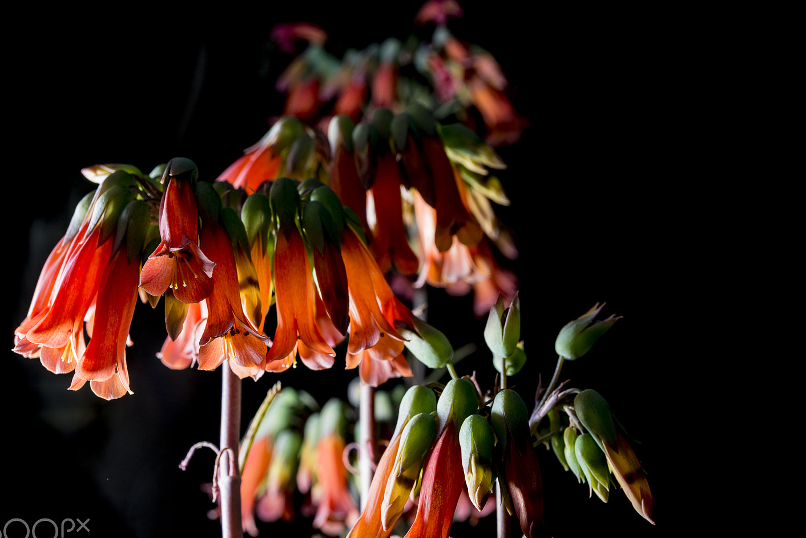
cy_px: 302
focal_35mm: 68
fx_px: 1523
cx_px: 405
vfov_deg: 20.0
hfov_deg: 29.6
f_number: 16
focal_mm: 60
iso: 100
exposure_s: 1/200
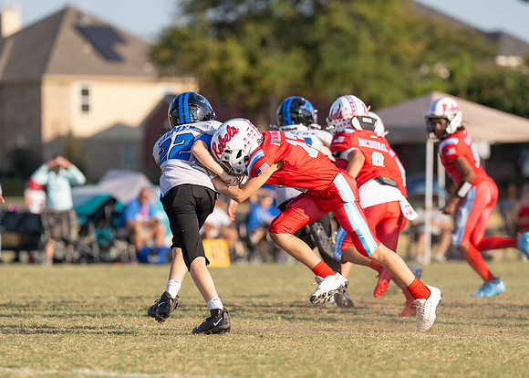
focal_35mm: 319
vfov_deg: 4.5
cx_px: 280
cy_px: 179
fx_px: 4791
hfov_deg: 6.3
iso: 125
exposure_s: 1/1600
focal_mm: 200
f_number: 3.2
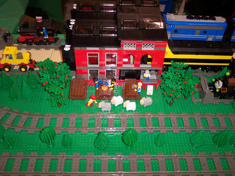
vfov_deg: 37.7
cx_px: 118
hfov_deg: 49.0
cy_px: 88
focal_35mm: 38
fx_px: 258
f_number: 2.8
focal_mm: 8
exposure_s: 1/30
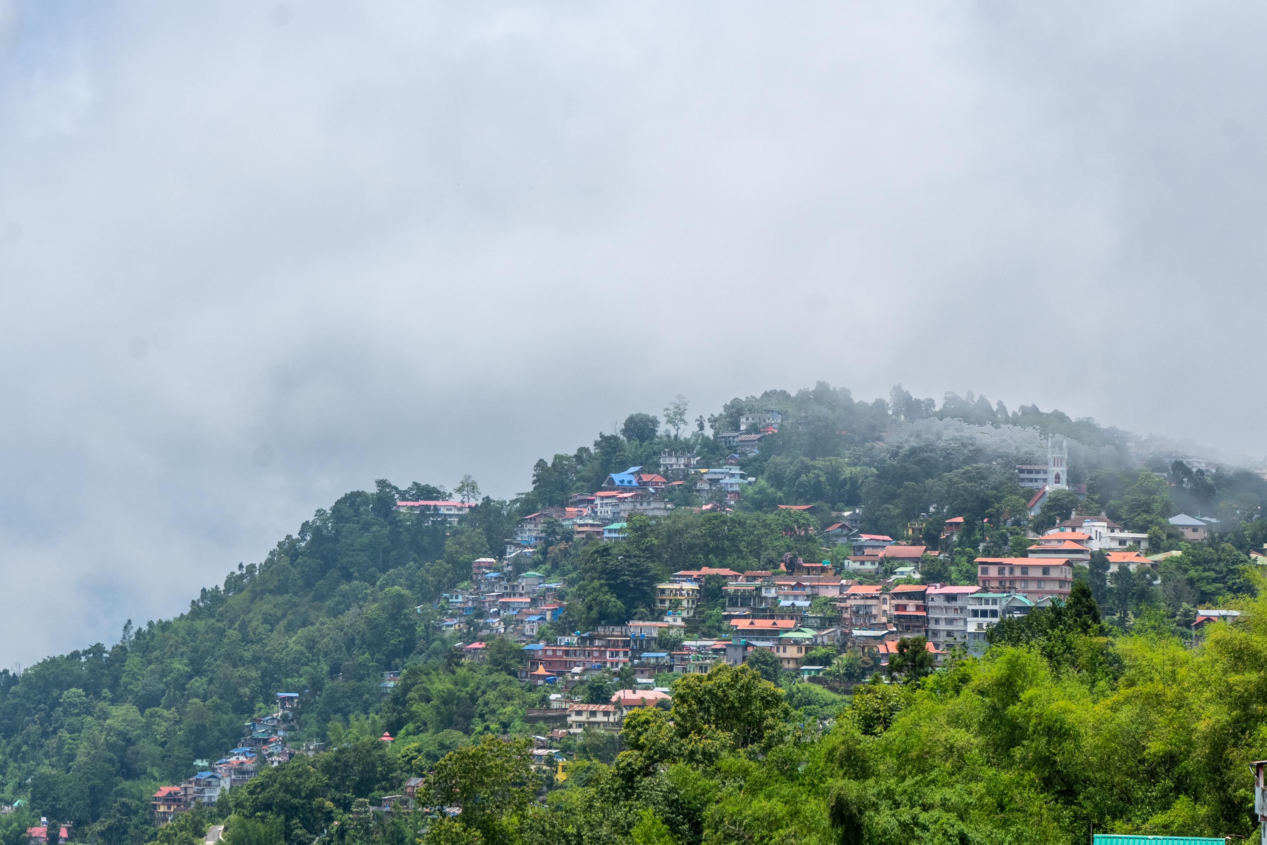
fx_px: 3695
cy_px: 422
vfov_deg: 13.0
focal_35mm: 105
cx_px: 634
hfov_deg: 19.5
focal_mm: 70
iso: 400
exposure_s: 1/8000
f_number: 8
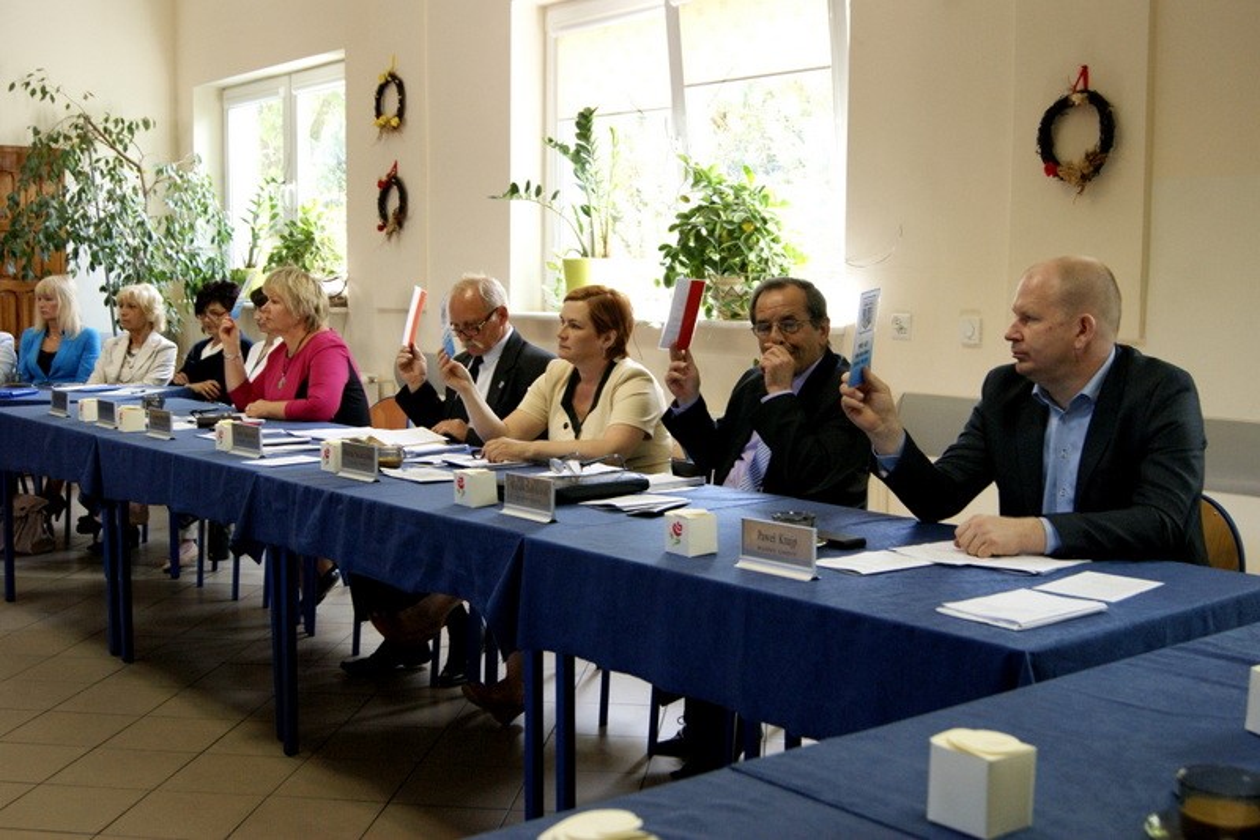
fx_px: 1365
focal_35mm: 39
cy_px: 420
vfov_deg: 34.2
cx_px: 630
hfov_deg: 49.6
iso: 400
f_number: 5.6
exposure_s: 1/60
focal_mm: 26
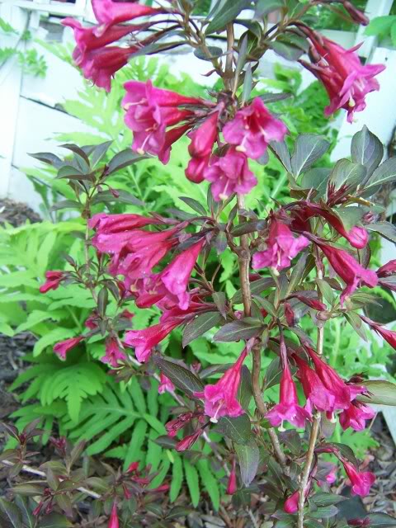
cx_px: 198
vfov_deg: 55.4
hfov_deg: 42.9
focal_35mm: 33
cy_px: 264
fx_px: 503
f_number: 3.4
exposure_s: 1/125
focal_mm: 5.5
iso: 80
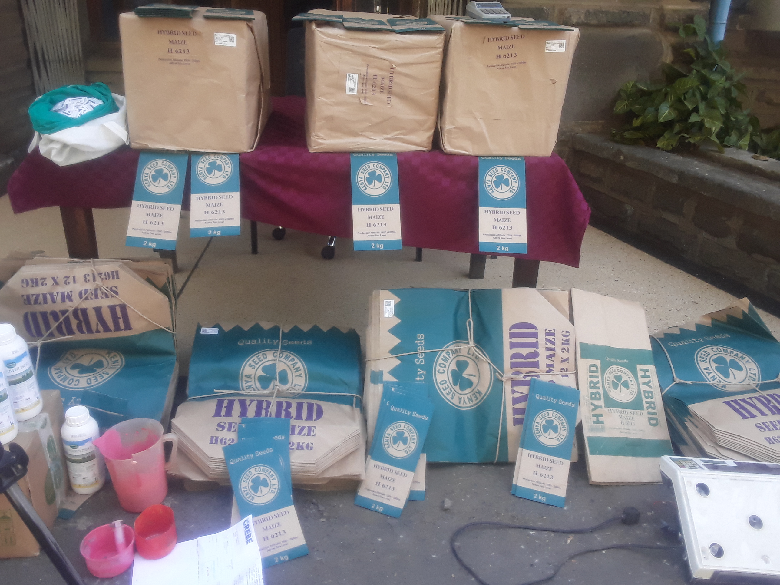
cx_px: 390
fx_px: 676
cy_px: 292
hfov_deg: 60.0
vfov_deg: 46.8
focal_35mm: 30
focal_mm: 2.2
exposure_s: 1/100
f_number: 1.9
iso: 50
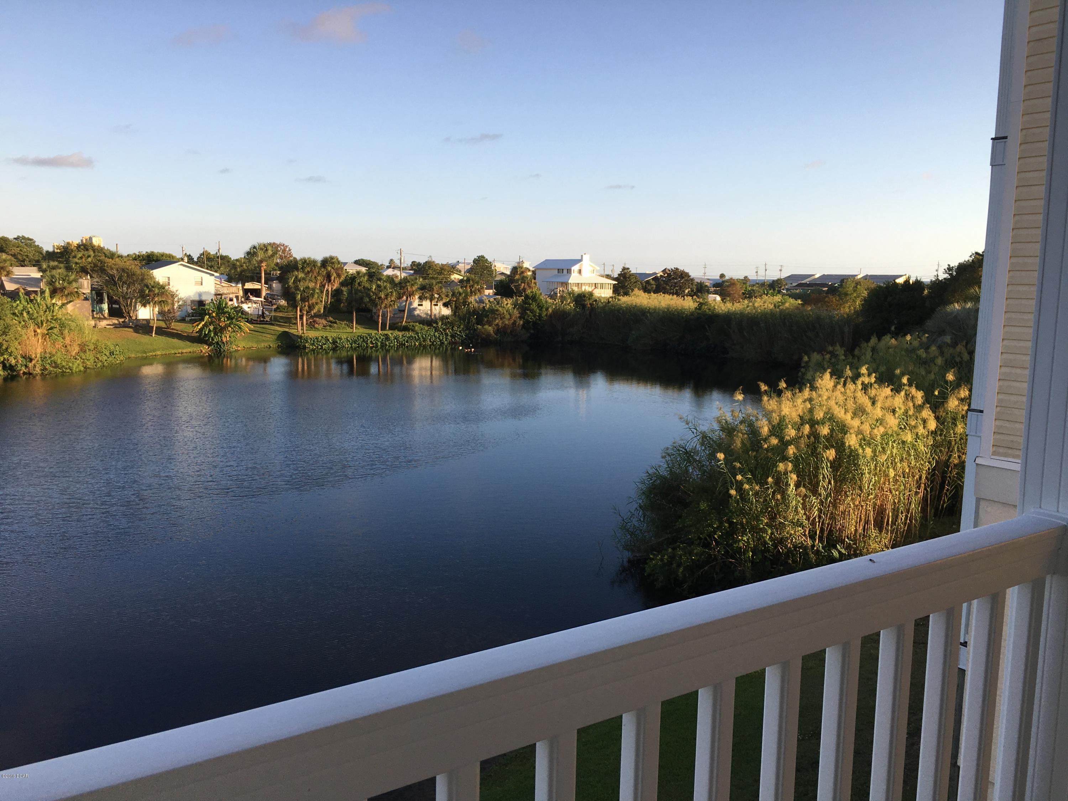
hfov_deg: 61.7
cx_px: 534
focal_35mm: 29
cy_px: 400
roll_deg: -0.4
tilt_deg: -7.7
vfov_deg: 48.2
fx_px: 895
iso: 25
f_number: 2.2
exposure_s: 1/801
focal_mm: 4.15
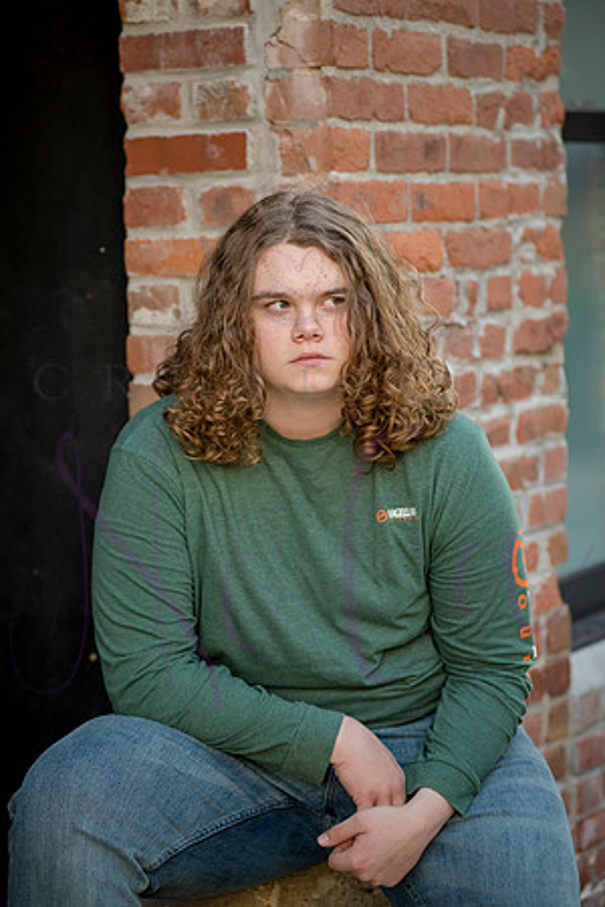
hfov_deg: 15.9
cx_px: 302
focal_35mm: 86
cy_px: 454
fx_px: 2168
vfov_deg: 23.6
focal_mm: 86
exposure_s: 1/320
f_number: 3.5
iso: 640
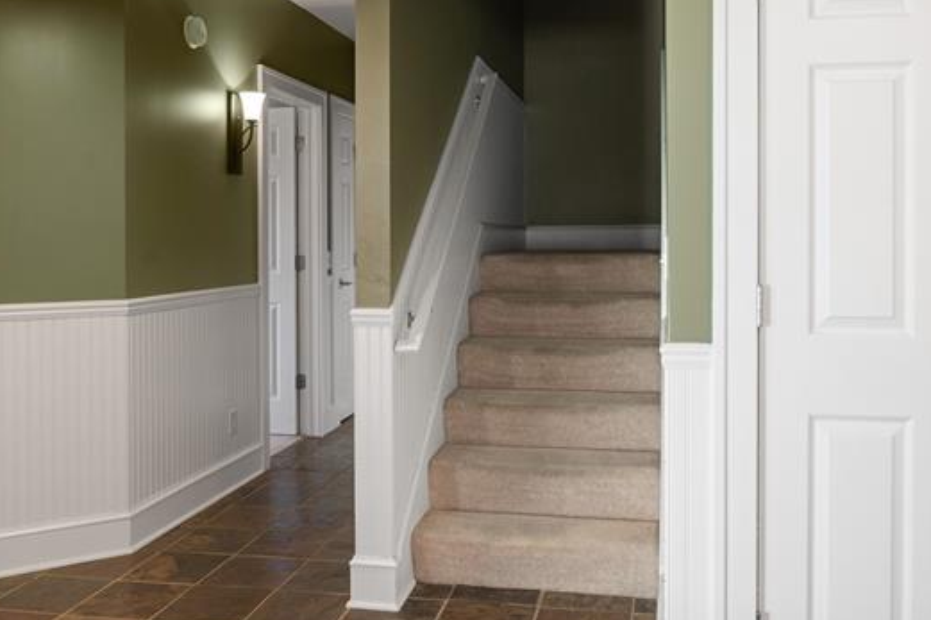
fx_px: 1525
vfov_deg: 23.0
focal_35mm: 59
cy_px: 280
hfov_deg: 33.9
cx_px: 524
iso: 320
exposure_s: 1/4
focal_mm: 30
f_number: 9
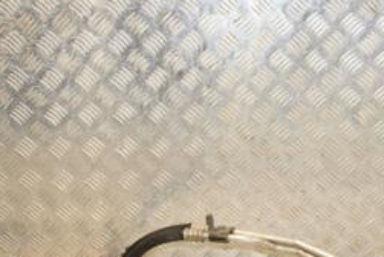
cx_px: 271
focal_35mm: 75
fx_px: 803
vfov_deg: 18.0
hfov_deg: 26.7
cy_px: 219
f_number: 7.1
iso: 800
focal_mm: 21
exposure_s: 1/200
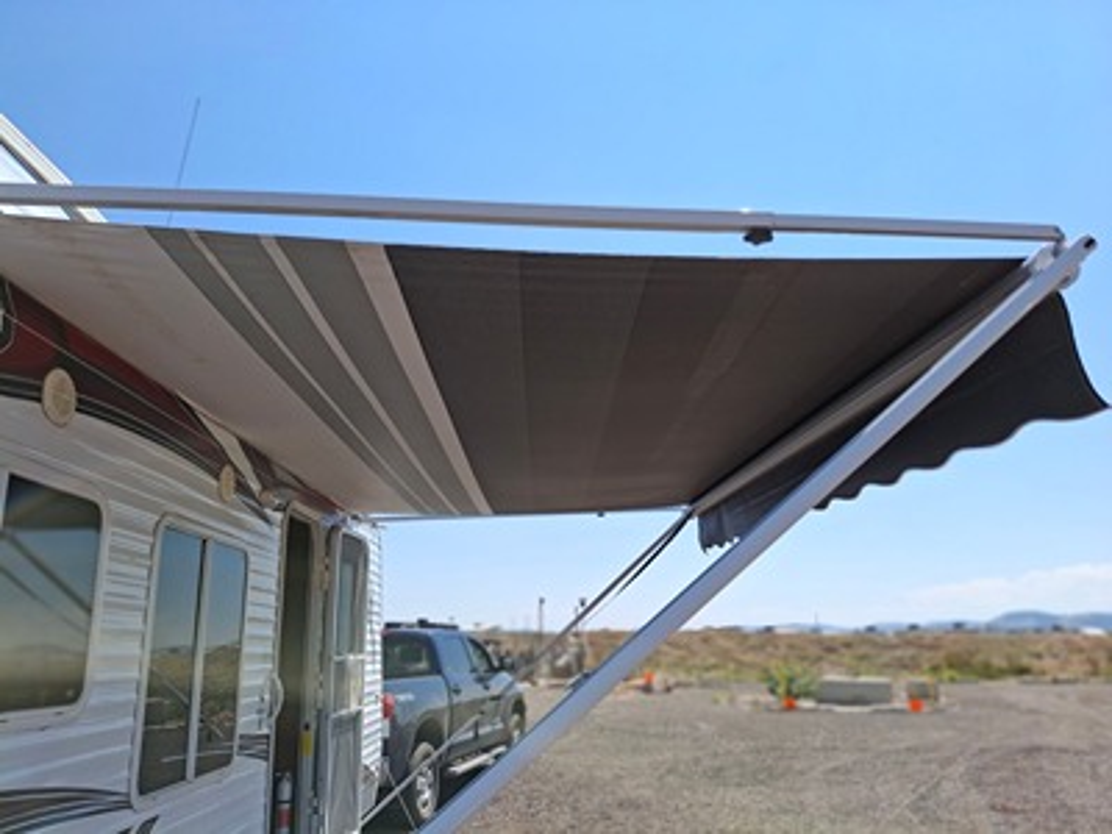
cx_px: 556
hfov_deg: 69.4
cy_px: 417
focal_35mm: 25
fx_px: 803
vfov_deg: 54.9
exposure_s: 1/1988
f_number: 1.8
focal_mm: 4.69
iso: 32
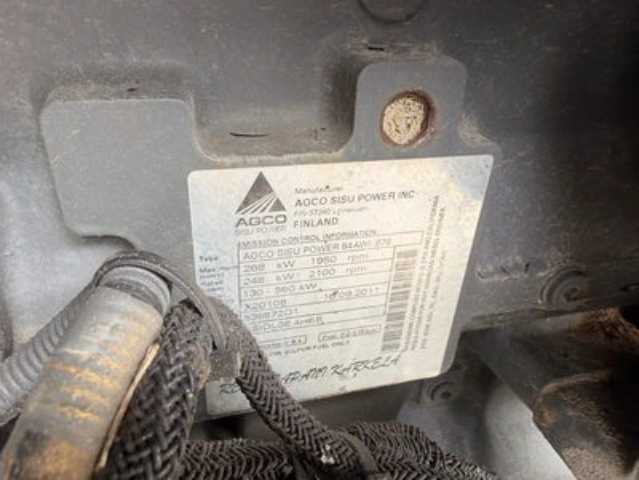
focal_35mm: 24
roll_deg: +1.3
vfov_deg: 56.8
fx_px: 443
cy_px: 240
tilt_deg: -30.3
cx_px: 320
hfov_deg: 71.6
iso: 100
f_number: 2.2
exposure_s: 1/121
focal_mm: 2.22
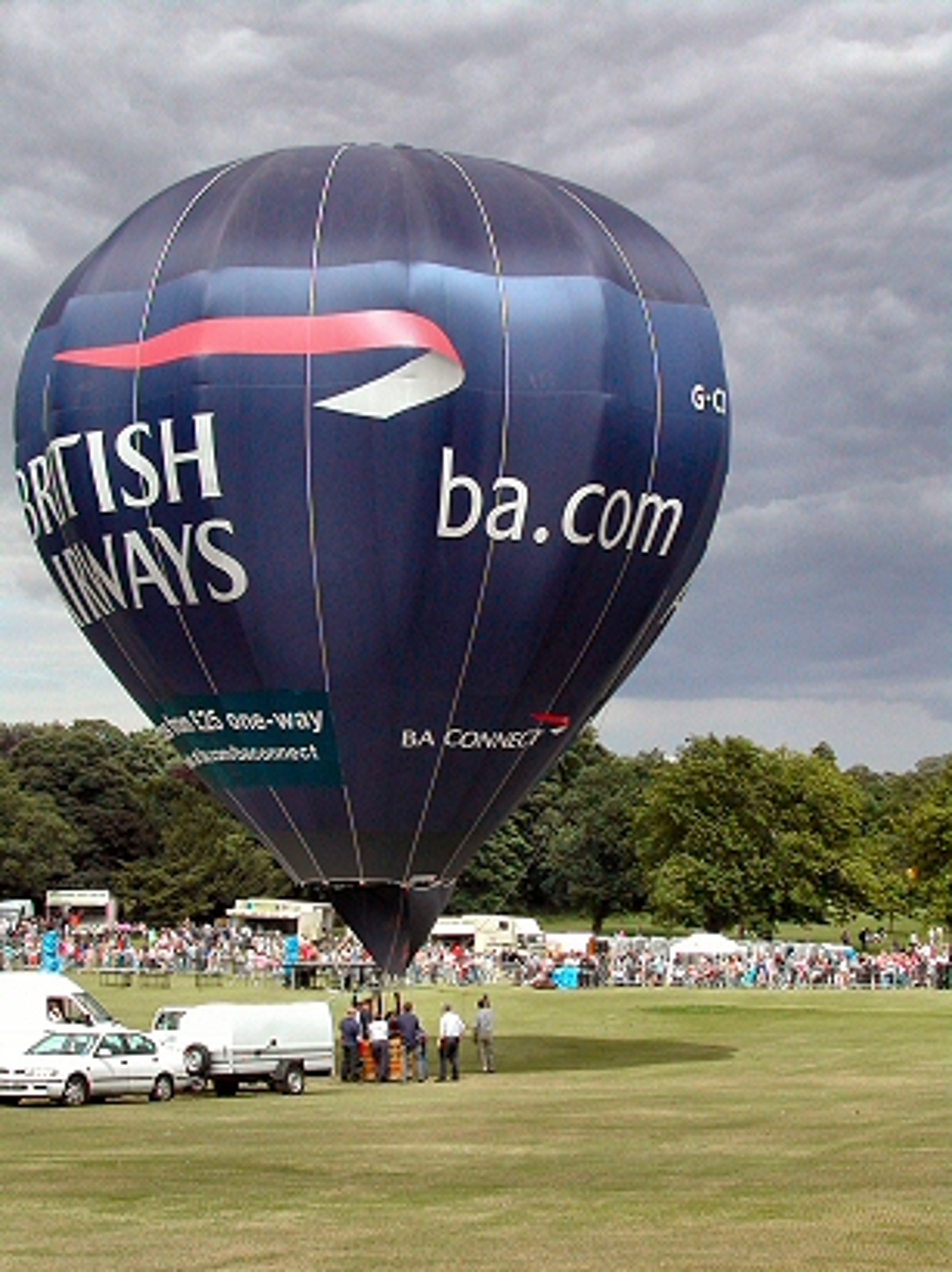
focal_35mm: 67
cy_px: 636
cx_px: 476
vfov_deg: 29.0
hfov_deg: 21.9
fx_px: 2459
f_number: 10
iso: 100
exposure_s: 1/103
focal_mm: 14.2
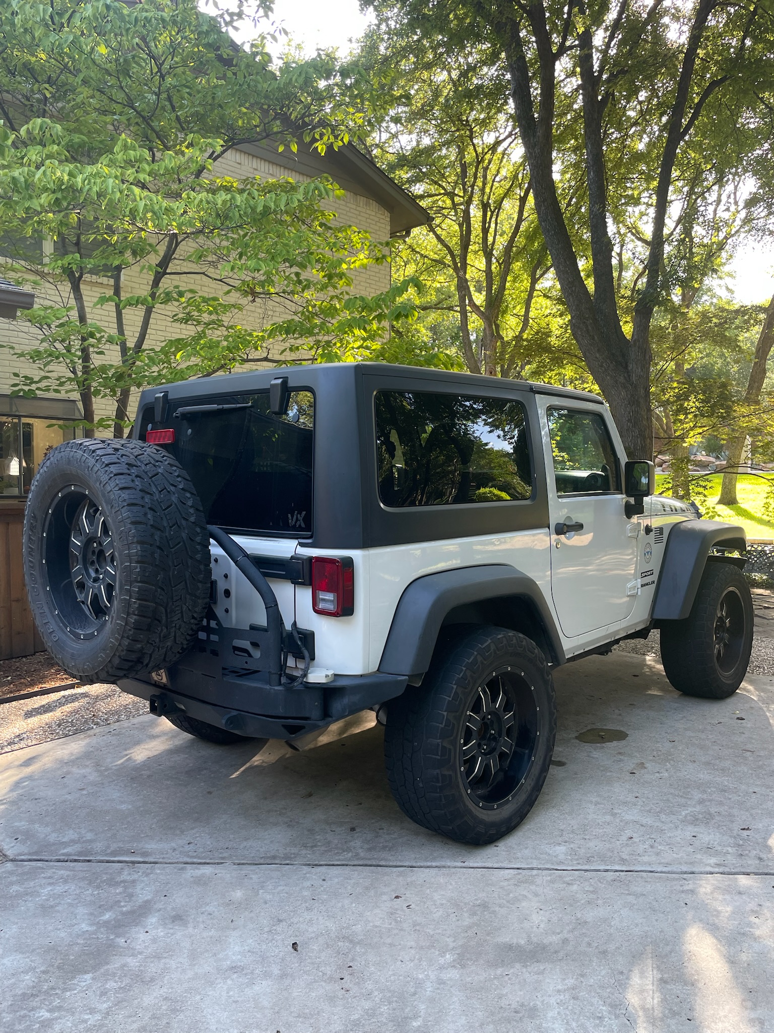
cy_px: 516
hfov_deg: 53.1
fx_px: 775
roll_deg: -0.1
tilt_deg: -2.7
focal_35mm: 26
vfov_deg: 67.3
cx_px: 387
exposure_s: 1/121
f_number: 1.6
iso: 40
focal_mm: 4.2
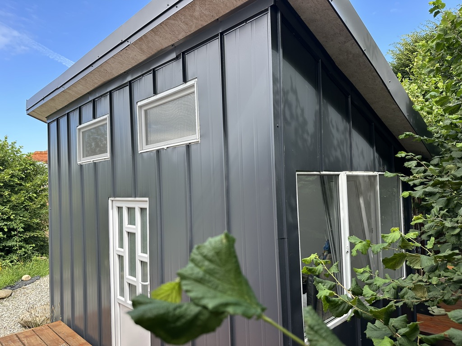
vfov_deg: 56.8
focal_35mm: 24
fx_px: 320
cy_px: 173
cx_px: 231
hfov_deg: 71.6
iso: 80
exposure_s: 1/850
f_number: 1.78
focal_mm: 6.86
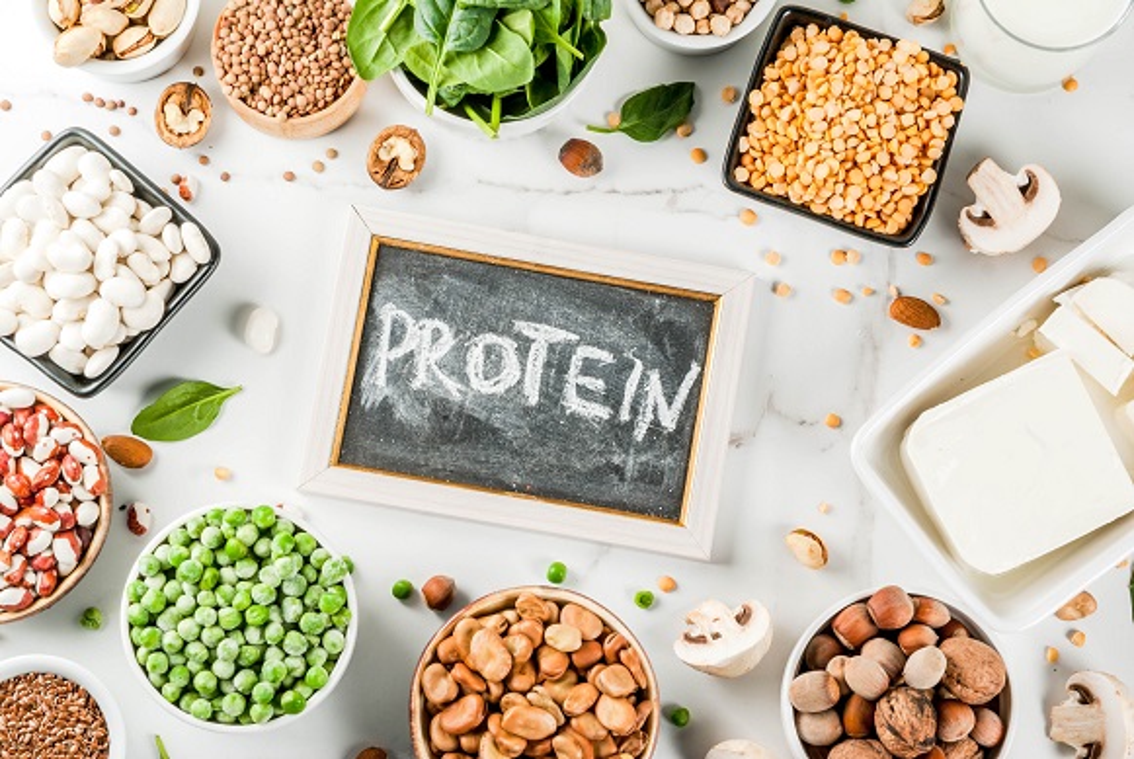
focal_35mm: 90
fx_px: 2839
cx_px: 567
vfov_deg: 15.2
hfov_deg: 22.6
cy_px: 380
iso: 100
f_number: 13
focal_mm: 60
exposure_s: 1/50
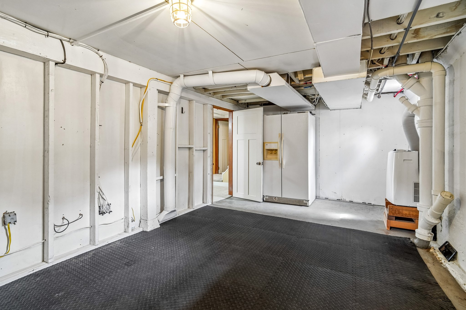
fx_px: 207
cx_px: 233
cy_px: 155
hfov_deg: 96.7
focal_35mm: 16
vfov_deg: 73.7
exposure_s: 1/13
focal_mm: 16
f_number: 8
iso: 1600
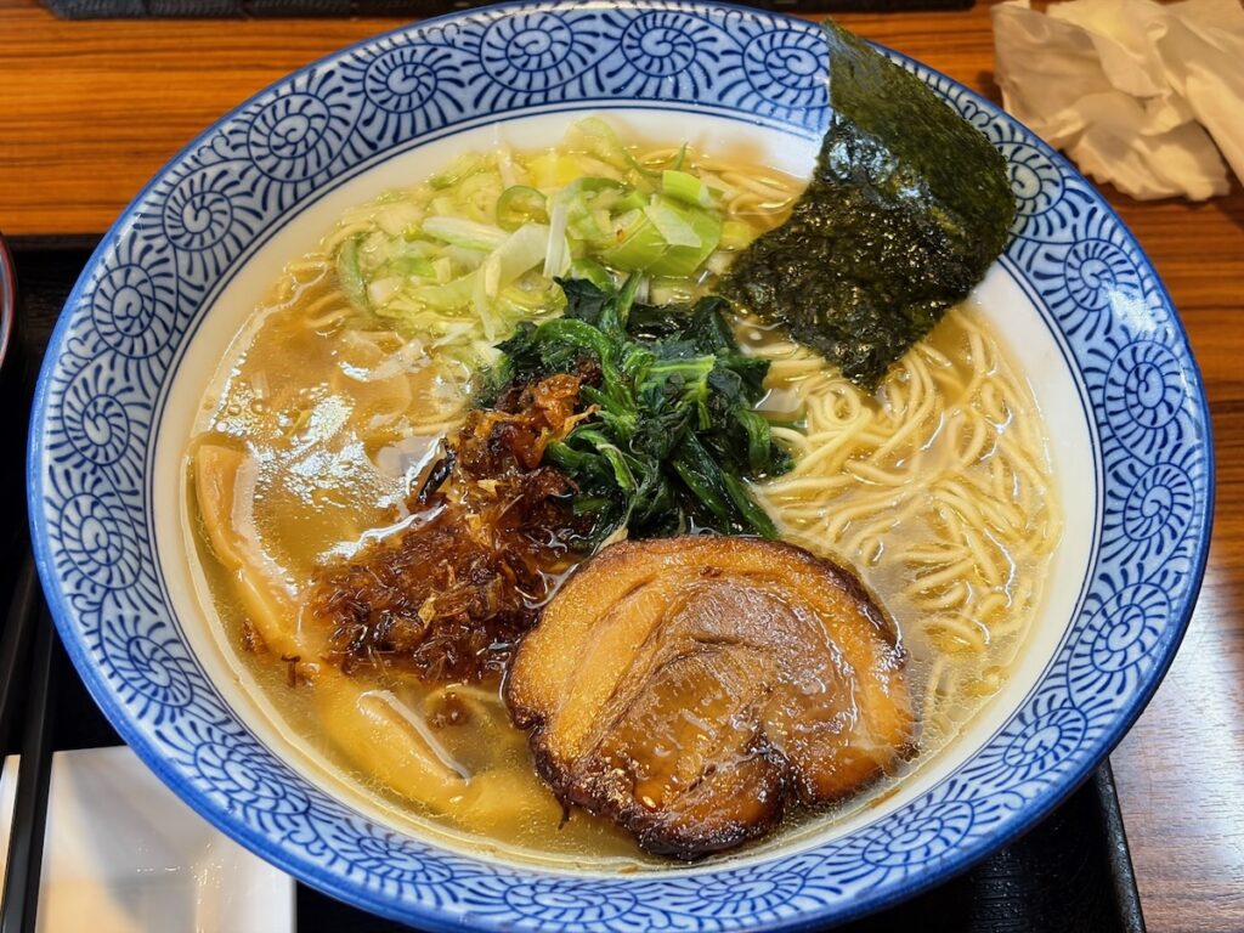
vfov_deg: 28.0
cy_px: 466
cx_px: 622
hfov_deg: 36.8
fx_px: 1869
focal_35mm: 52
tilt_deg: -54.4
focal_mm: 5.96
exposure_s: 1/33
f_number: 1.6
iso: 125
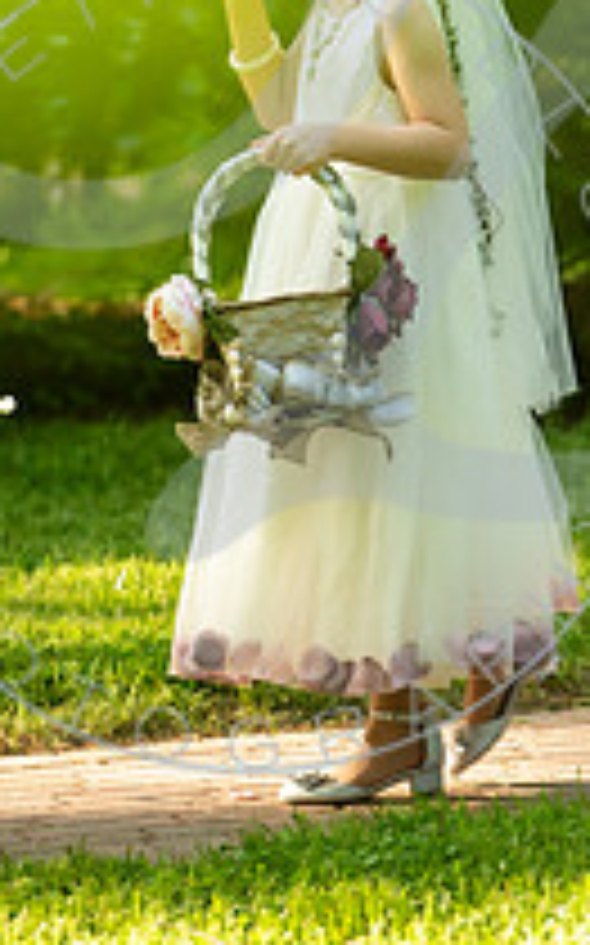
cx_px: 455
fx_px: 9584
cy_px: 14
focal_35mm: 372
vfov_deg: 5.6
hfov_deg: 3.5
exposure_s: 1/250
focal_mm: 170
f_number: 2.8
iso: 250
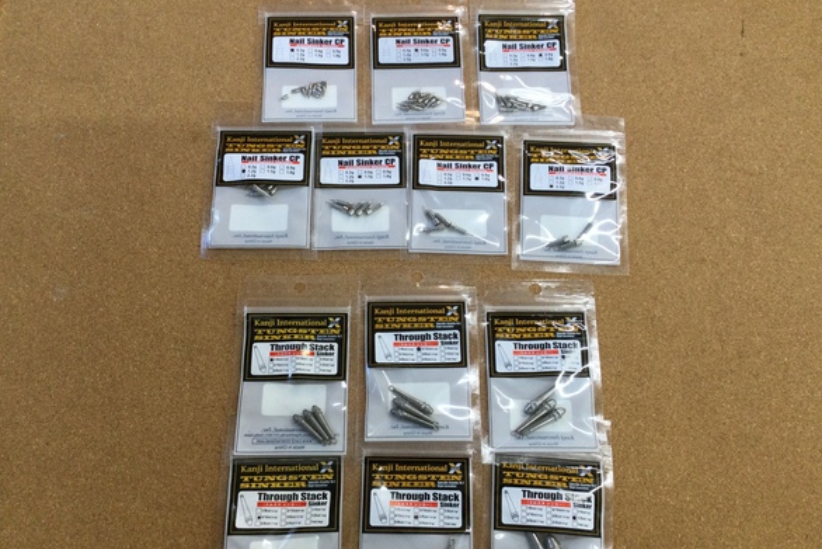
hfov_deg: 57.2
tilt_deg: -71.8
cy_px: 309
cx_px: 412
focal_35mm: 33
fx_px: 754
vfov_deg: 39.9
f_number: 2.4
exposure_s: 1/30
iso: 32
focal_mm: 3.3
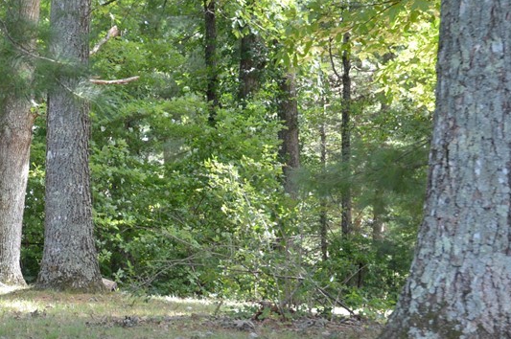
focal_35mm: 107
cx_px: 0
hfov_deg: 18.6
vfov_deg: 12.8
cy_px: 183
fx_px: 1517
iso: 400
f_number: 4.5
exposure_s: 1/80
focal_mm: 35
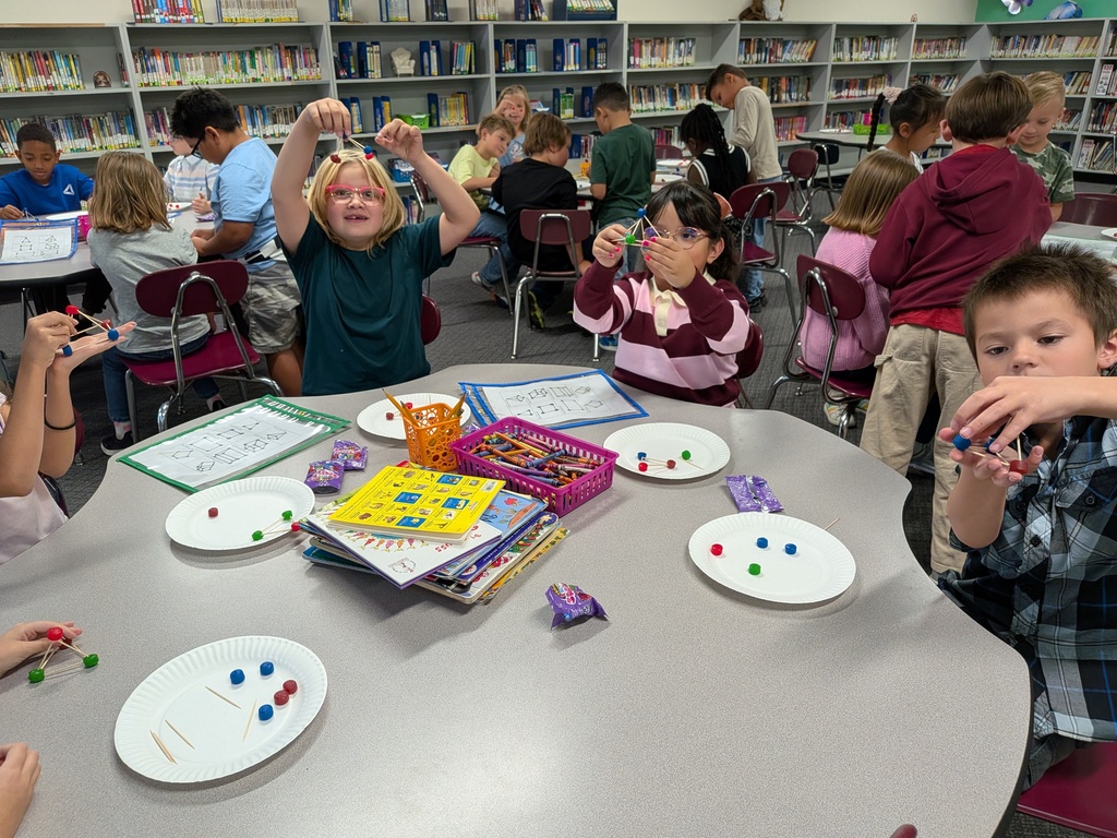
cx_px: 558
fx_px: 774
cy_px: 419
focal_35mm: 24
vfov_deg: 56.8
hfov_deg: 71.6
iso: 163
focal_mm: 4.53
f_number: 1.7
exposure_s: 1/120
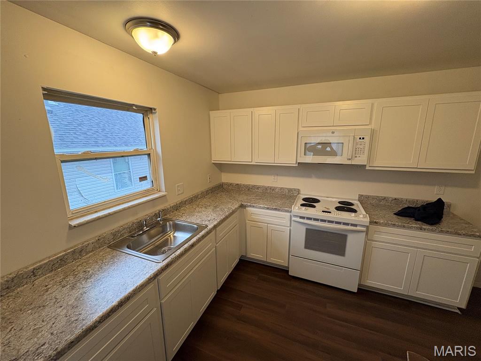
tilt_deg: -11.7
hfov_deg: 102.1
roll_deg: +0.2
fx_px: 195
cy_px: 180
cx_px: 240
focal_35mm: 14
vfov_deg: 85.7
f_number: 2.2
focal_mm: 2.22
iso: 160
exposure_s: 1/120
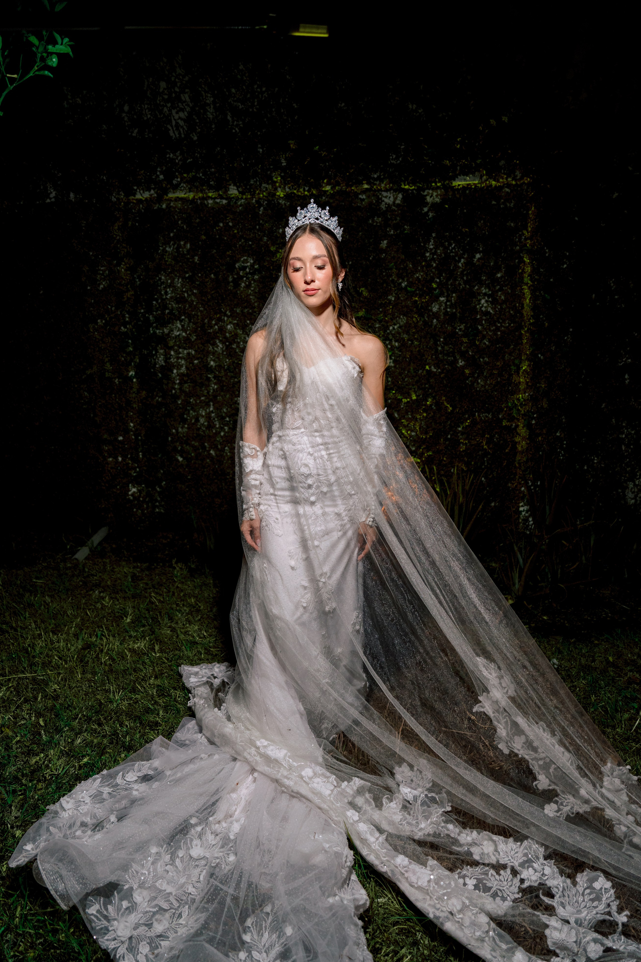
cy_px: 470
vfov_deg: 71.5
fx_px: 668
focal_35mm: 25
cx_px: 323
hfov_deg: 51.3
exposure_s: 1/160
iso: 1250
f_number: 2.8
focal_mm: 24
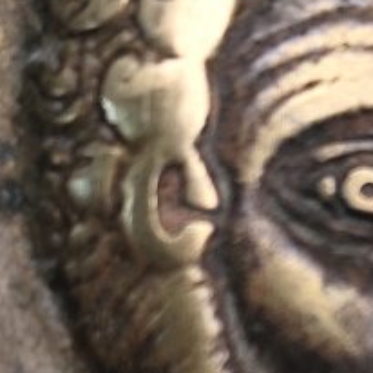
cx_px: 498
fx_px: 2889
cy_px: 514
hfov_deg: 7.3
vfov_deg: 7.3
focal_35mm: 237
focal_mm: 6.14
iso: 125
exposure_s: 1/100
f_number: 1.65
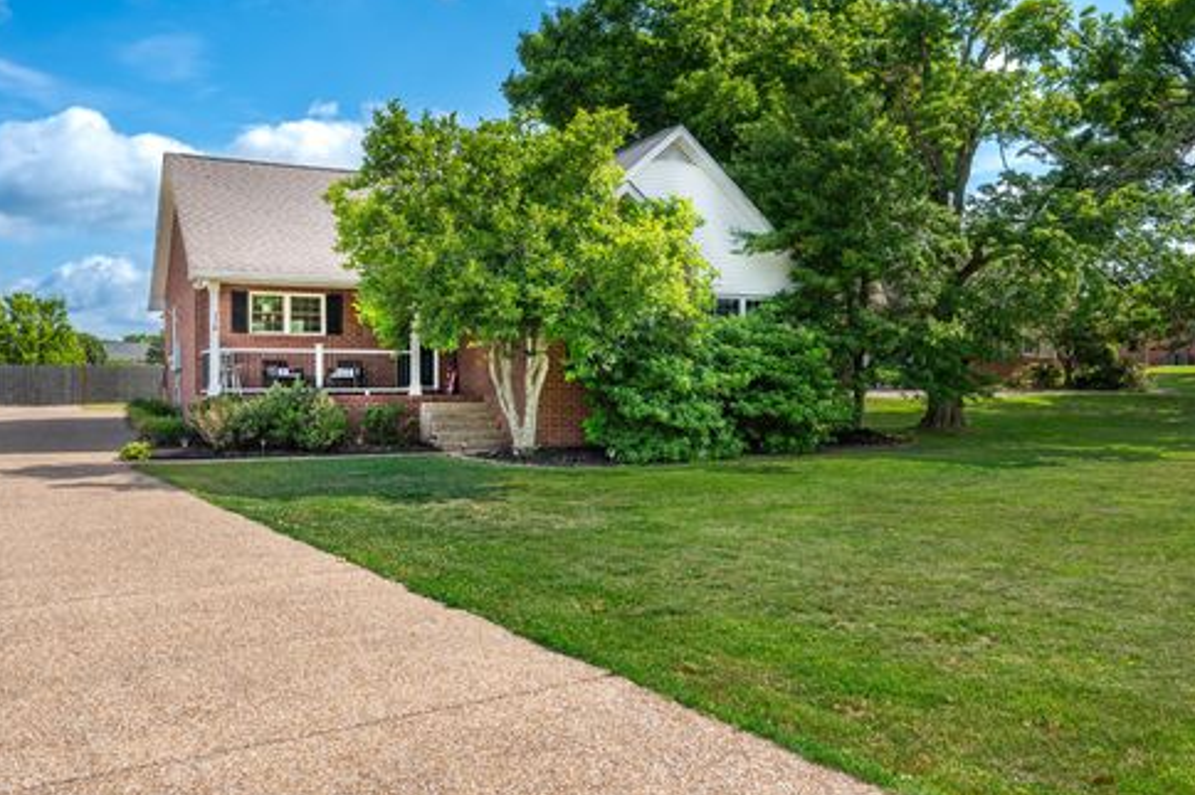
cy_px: 404
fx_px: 1028
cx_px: 590
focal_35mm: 31
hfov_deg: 60.3
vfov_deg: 42.3
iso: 400
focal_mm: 30
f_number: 8
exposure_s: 1/1000
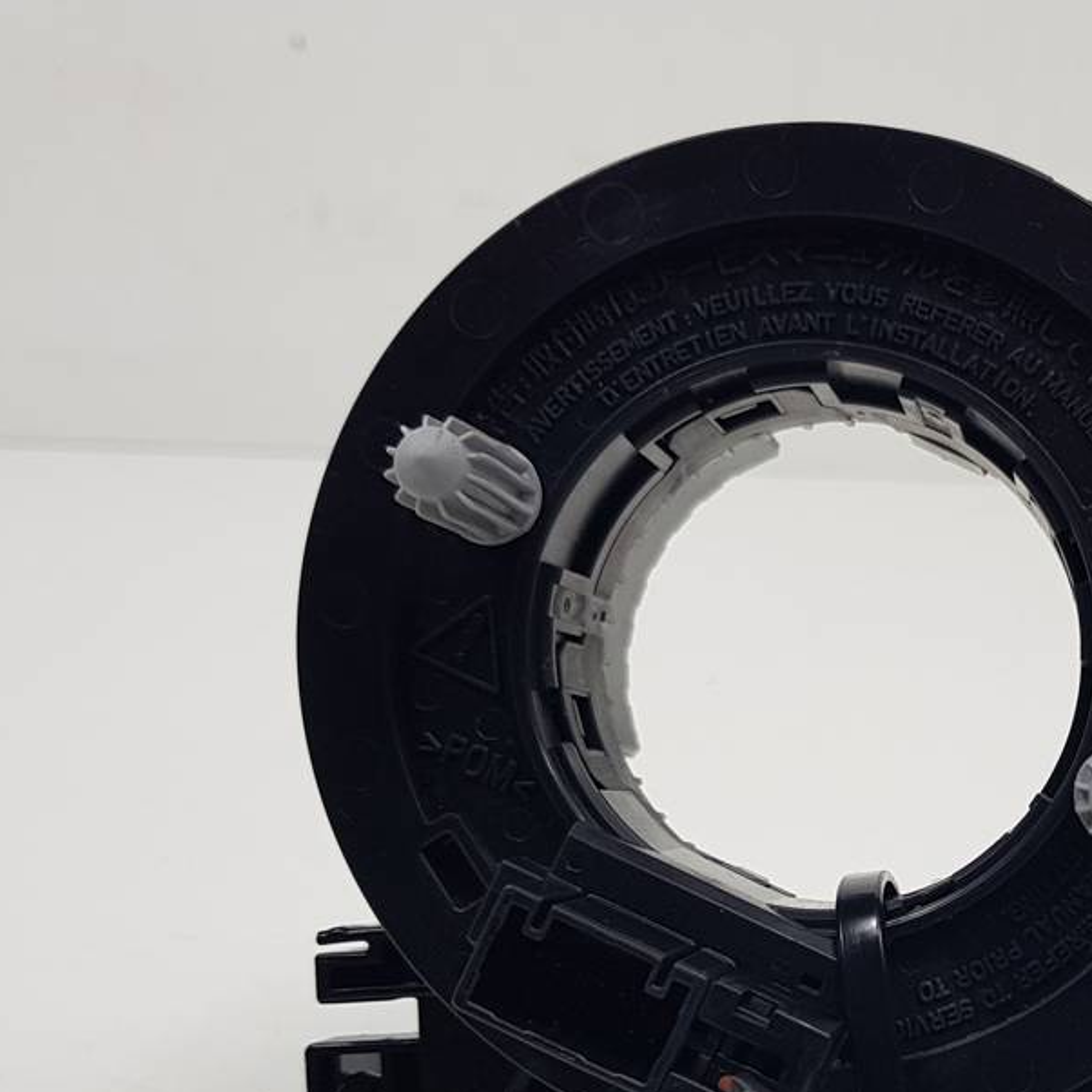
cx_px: 1010
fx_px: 1963
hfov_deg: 29.6
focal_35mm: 55
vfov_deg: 29.9
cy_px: 965
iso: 40
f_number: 1.7
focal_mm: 4.2
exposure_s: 1/406
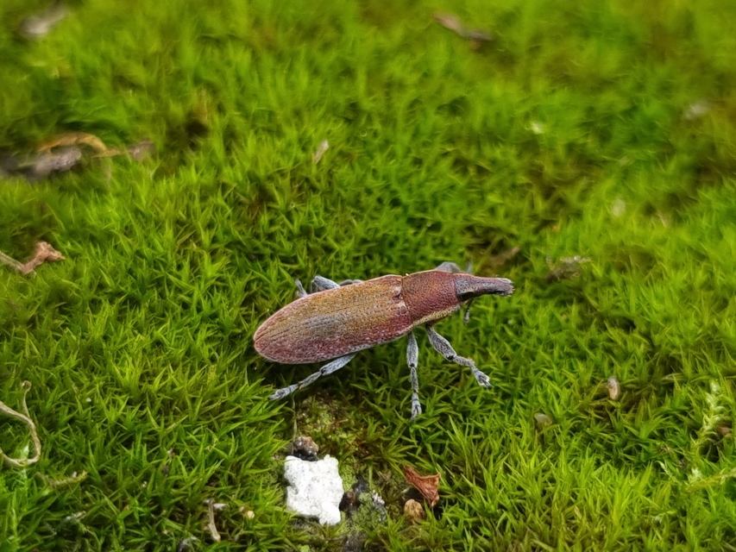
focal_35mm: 26
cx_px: 368
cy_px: 276
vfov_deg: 53.1
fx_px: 553
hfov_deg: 67.3
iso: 50
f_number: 1.8
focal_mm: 5.4
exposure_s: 1/50
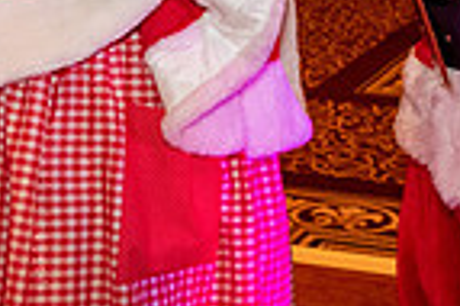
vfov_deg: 10.8
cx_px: 354
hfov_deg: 17.3
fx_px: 1506
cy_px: -246
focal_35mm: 118
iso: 2500
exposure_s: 1/125
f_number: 2.8
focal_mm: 19.6
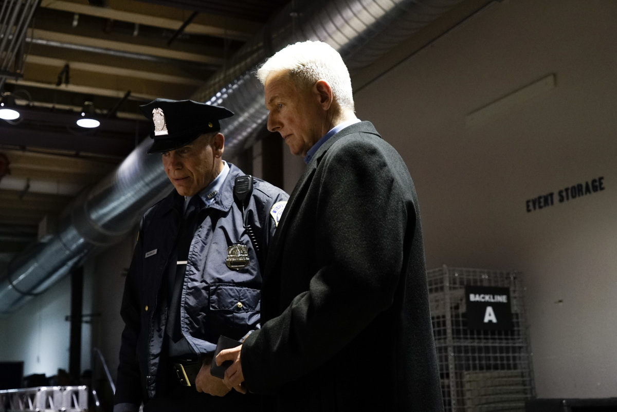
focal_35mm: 46
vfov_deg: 29.3
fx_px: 789
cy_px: 206
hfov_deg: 42.7
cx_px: 308
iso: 5000
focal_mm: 46
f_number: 4.5
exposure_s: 1/125
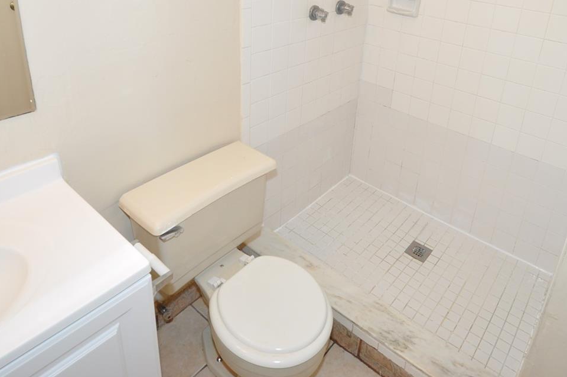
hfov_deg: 71.2
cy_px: 67
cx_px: 327
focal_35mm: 25
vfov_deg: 47.9
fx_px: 393
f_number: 4
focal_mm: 10
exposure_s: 1/60
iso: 500
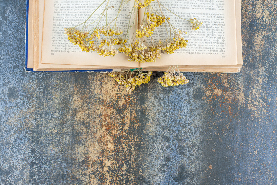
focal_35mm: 75
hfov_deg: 27.0
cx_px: 138
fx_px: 577
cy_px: 92
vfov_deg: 18.2
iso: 100
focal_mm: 50
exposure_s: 1/160
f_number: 9
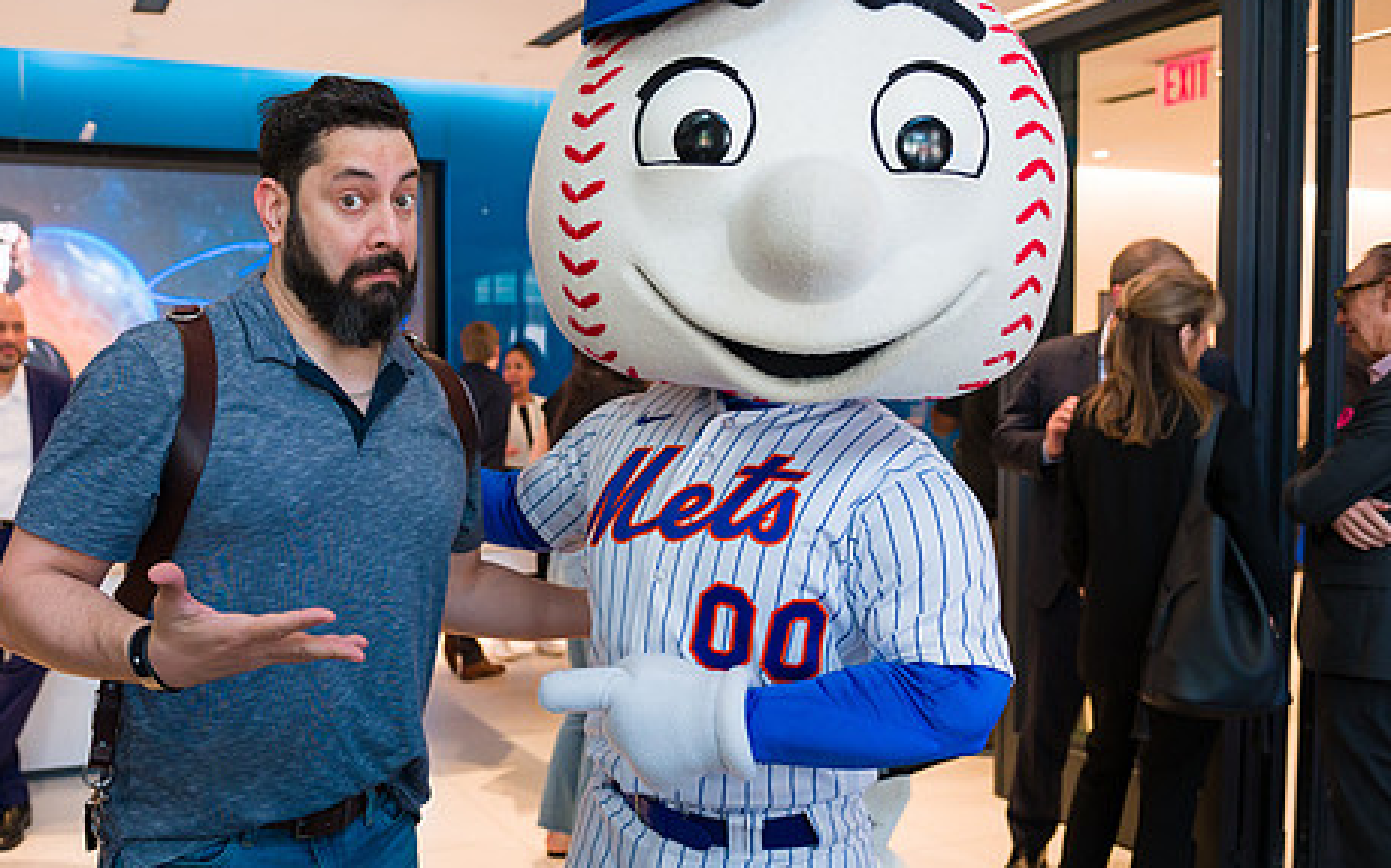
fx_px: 1364
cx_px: 529
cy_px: 466
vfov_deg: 35.3
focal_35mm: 36
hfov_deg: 53.5
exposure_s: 1/200
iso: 800
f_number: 4
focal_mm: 28
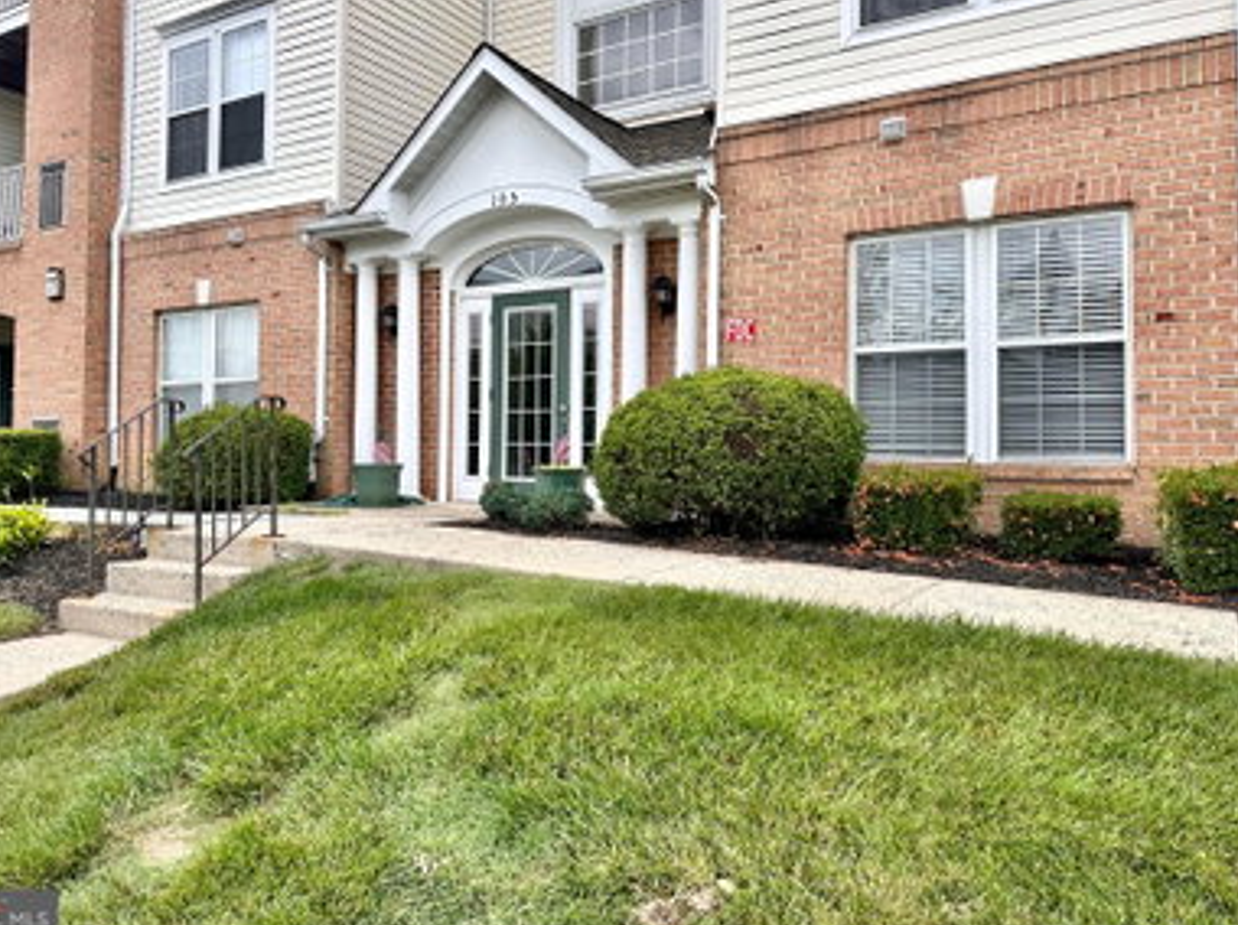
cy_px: 423
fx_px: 964
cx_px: 585
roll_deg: -0.8
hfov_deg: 65.3
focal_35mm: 27
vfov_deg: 51.2
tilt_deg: +2.2
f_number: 1.78
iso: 80
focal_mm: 6.86
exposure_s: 1/2028
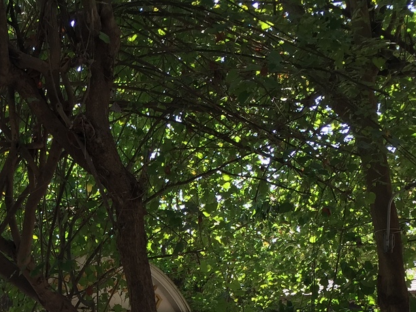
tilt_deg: -1.7
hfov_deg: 24.9
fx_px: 913
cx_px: 37
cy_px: 371
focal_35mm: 76
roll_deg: -1.7
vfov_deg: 18.4
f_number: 2.2
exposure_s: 1/170
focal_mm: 4.15
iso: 32
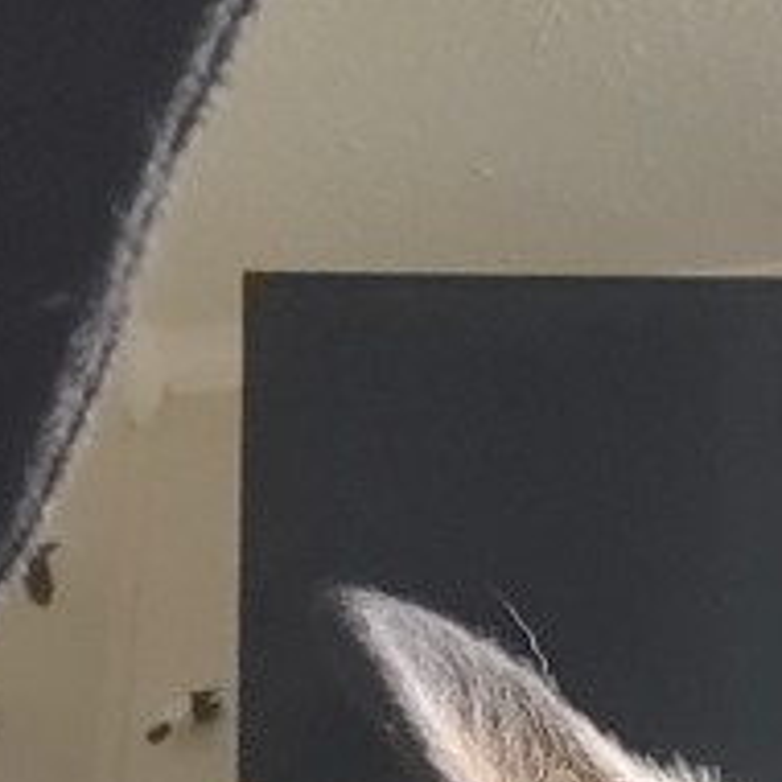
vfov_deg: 16.4
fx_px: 2377
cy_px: 1301
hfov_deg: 18.0
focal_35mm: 93
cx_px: 877
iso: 800
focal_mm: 3.45
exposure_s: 1/20
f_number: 2
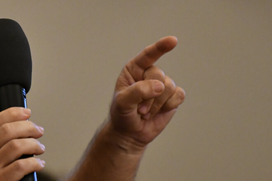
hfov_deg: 2.8
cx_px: -10
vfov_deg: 1.9
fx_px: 5492
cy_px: 0
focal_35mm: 727
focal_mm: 200
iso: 3200
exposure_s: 1/320
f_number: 2.8
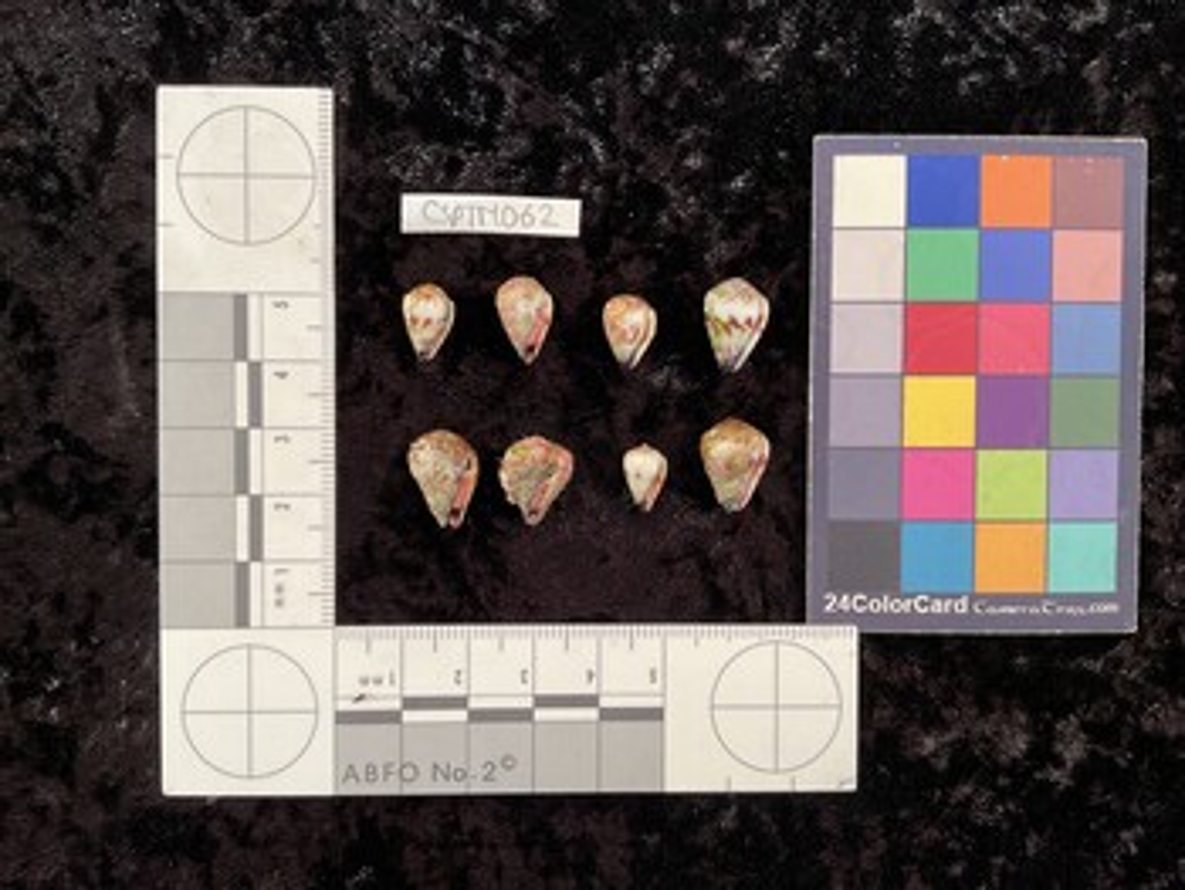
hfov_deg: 61.6
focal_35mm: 29
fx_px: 993
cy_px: 445
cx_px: 592
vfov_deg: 48.3
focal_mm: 3
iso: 50
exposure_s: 1/50
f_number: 1.8
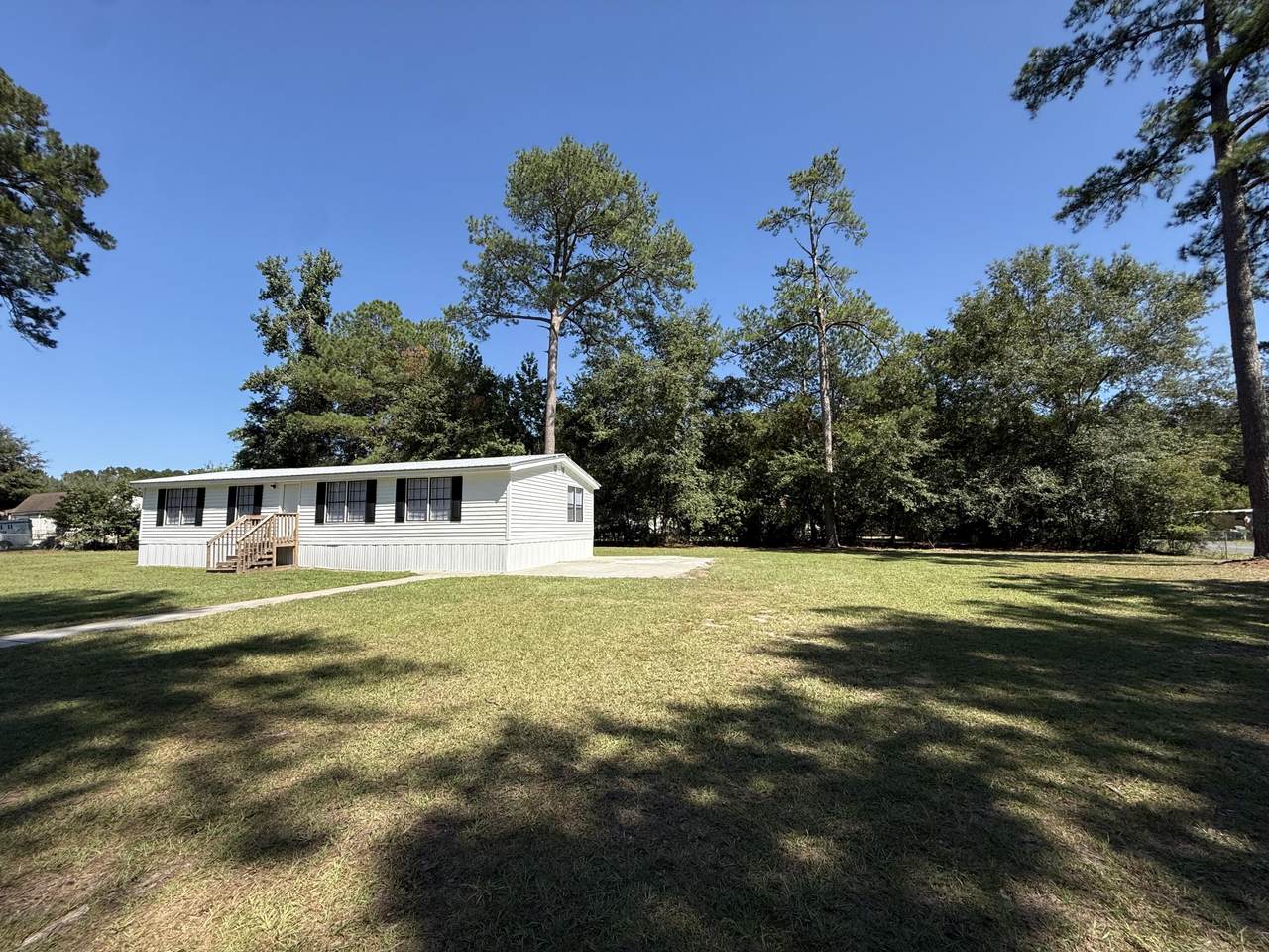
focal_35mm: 14
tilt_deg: +7.8
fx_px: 513
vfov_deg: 85.7
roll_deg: +0.4
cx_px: 634
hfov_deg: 102.1
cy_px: 476
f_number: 2.2
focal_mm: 2.22
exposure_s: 1/1534
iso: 64
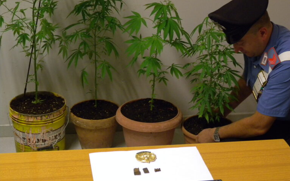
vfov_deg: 19.4
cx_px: 145
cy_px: 94
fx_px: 529
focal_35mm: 67
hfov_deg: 30.6
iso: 400
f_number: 4.1
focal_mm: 13.6
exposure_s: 1/12
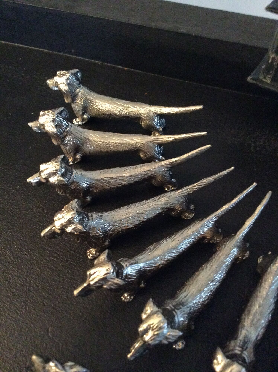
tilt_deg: -54.4
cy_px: 186
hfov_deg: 44.1
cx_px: 139
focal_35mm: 32
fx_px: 344
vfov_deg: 56.9
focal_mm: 3.3
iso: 500
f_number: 2.4
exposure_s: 1/17
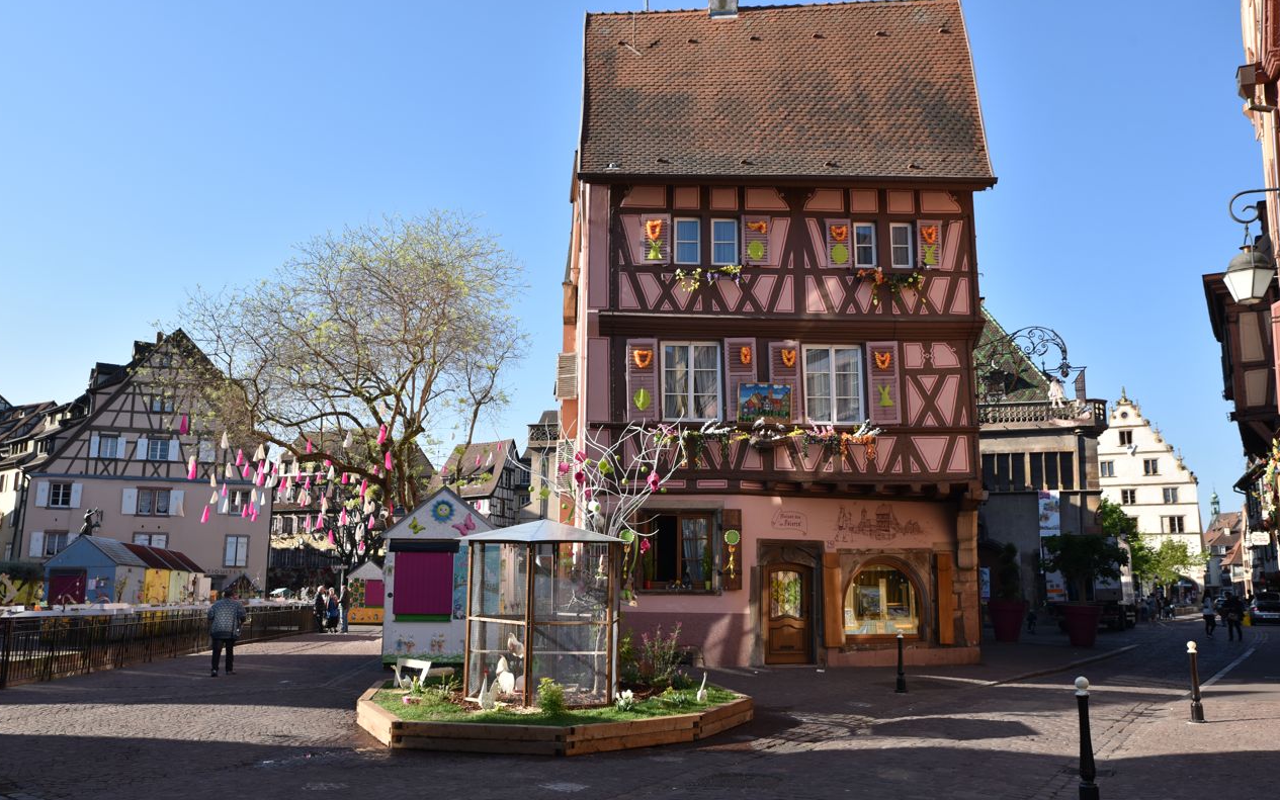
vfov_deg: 38.3
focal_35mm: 33
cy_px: 407
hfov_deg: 58.1
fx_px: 1151
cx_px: 633
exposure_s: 1/160
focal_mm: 32
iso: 100
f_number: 8
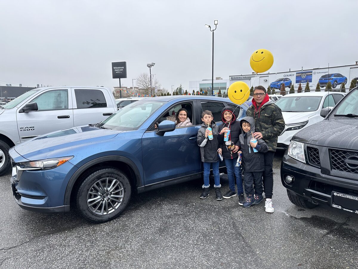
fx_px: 248
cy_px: 134
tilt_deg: -9.5
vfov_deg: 56.8
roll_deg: +1.1
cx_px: 179
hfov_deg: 71.6
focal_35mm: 24
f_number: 1.78
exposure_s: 1/829
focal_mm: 6.86
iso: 80
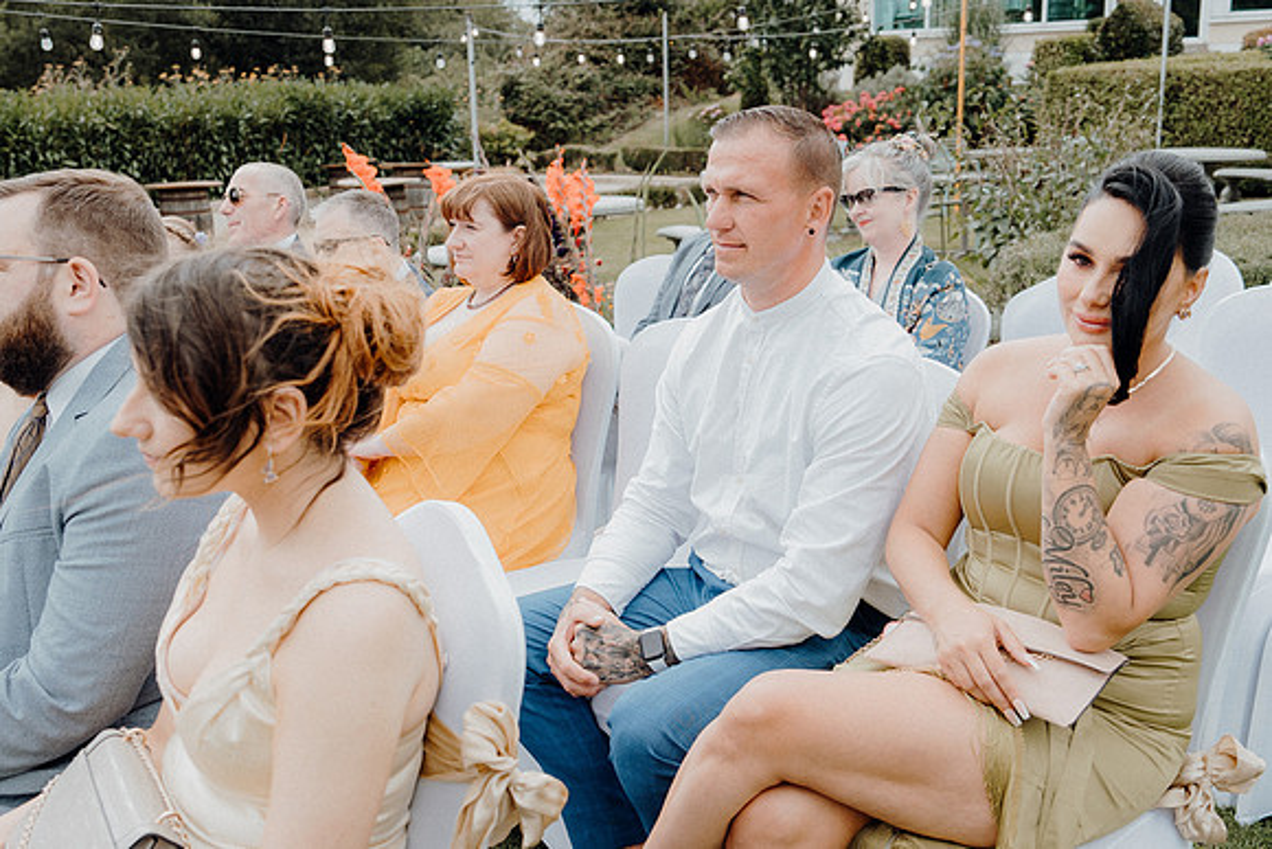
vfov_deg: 36.9
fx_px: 1272
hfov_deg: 53.1
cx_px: 636
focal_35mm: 36
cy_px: 424
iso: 125
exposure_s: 1/400
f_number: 3.5
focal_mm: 24
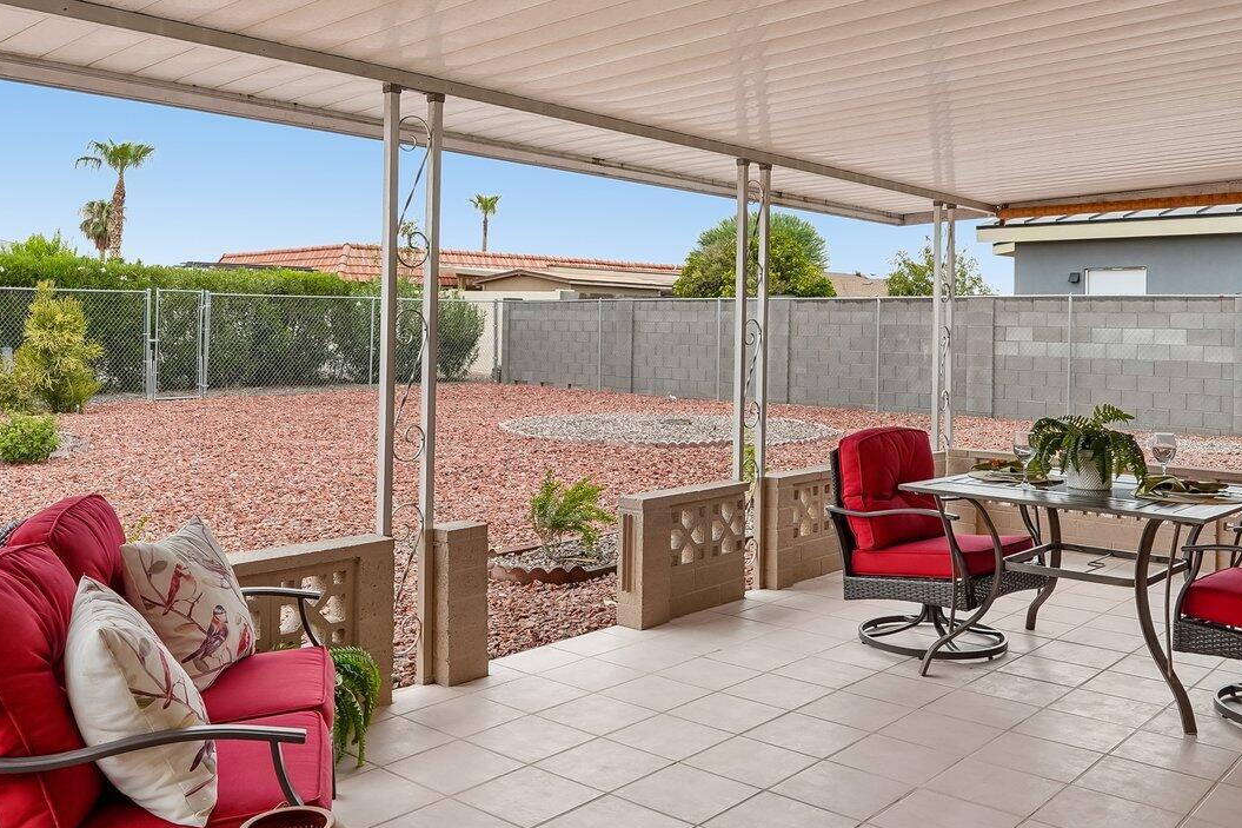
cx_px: 616
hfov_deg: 57.2
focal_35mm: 33
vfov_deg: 39.6
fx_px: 1138
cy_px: 295
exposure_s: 1/100
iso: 400
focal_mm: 17
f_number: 8
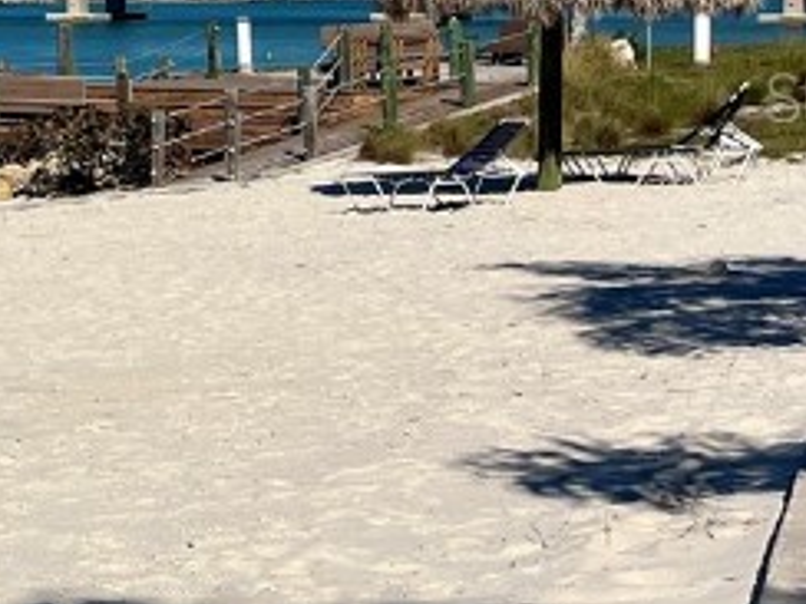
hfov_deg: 15.6
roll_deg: +0.4
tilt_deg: -1.6
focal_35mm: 109
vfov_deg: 13.5
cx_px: -614
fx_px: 2538
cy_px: 96
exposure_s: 1/9901
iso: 50
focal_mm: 5.1
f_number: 1.6
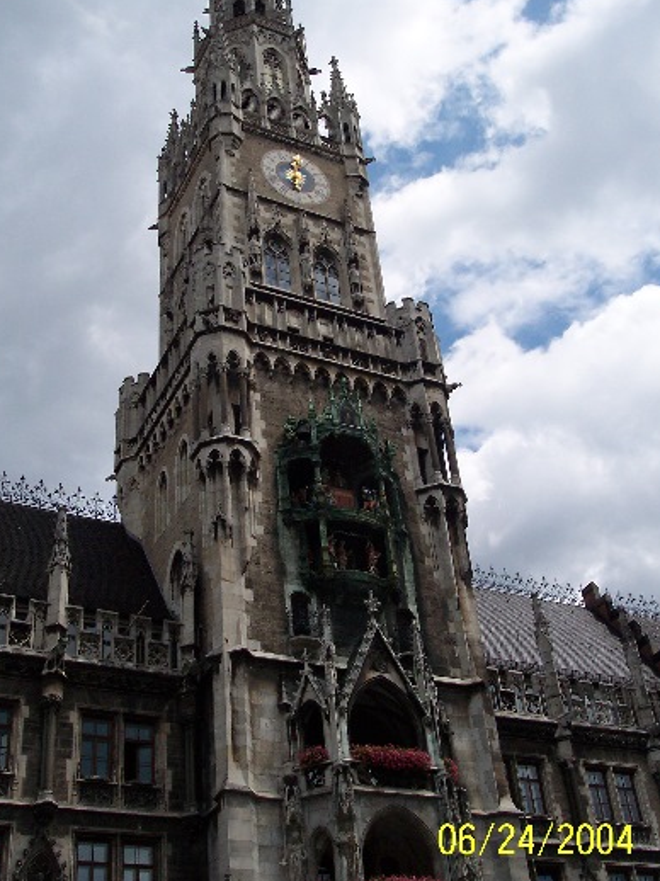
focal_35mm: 44
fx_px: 1119
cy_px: 396
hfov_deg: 32.8
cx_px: 333
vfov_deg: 42.9
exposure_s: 1/1000
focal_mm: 8
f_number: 4.8
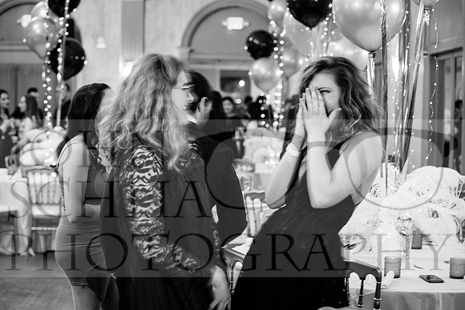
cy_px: 155
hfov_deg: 28.8
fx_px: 904
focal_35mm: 70
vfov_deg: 19.5
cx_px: 232
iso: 6400
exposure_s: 1/13
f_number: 3.5
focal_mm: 70
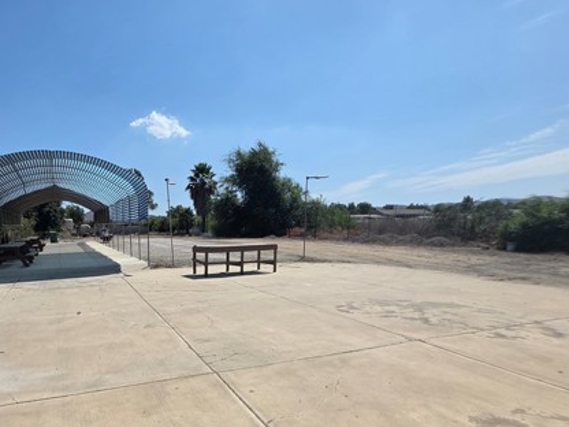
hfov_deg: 76.5
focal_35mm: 20
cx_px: 152
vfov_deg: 63.5
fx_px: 329
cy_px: 300
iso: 40
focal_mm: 2.2
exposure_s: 1/4744
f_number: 1.9
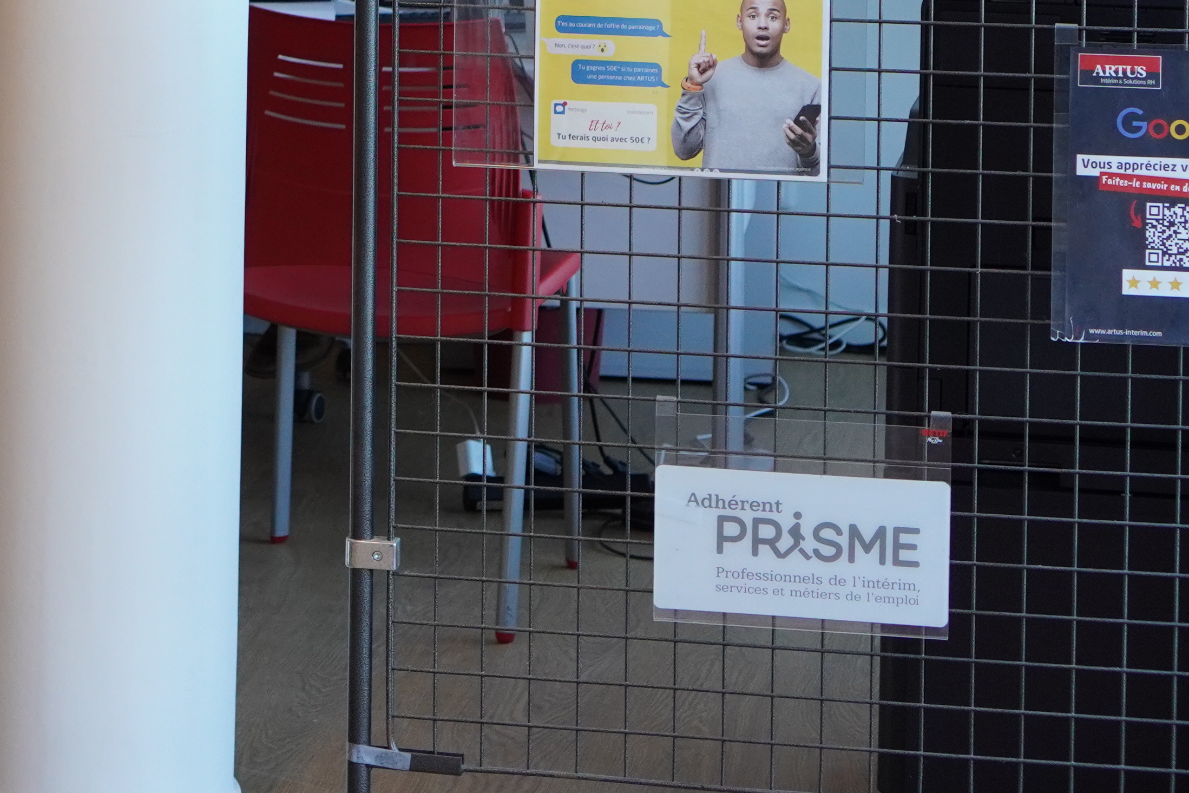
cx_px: -110
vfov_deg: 9.4
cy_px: -272
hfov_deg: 14.0
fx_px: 4735
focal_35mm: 143
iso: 640
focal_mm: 35
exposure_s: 1/160
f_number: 4
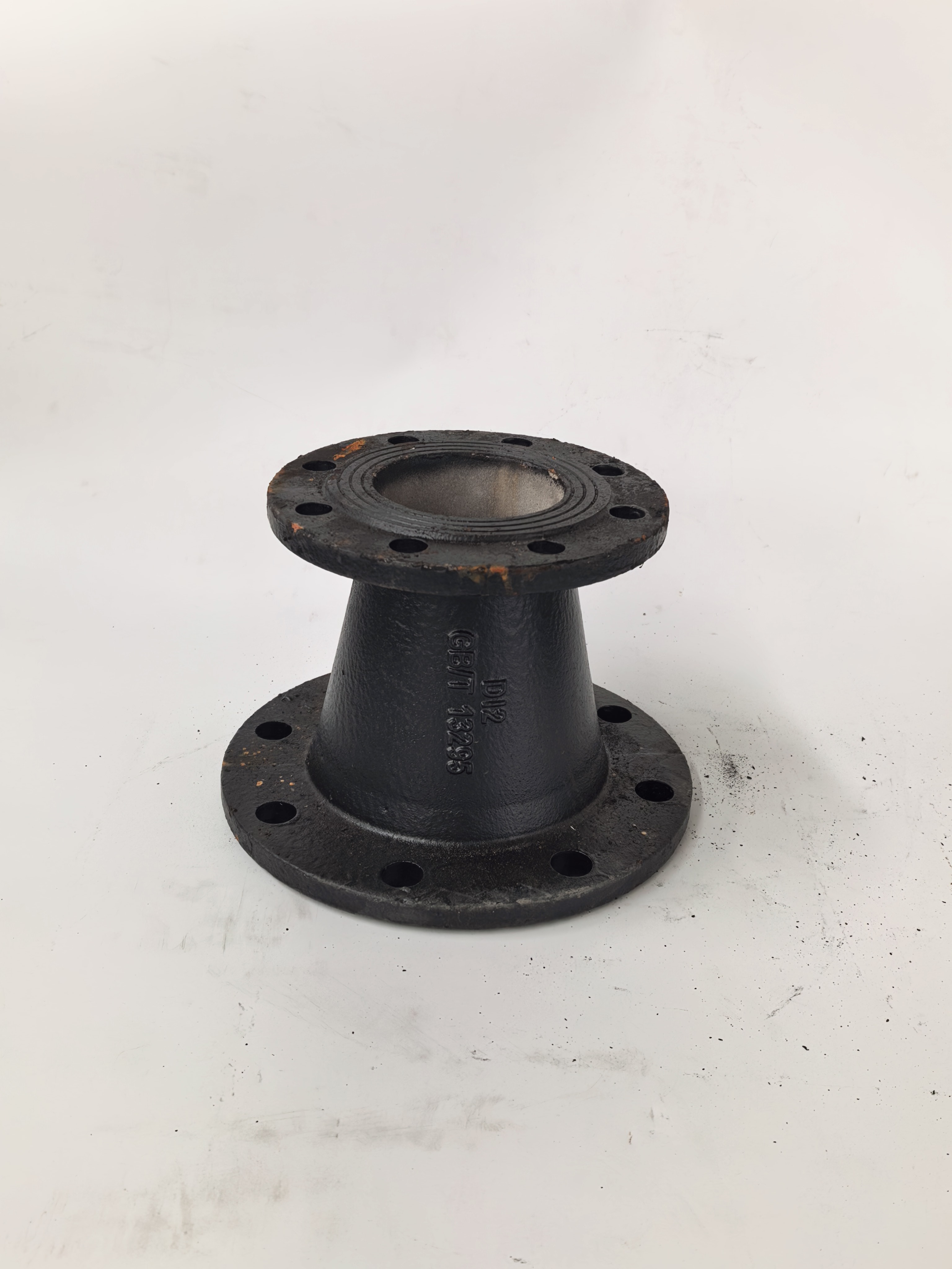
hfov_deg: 41.8
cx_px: 476
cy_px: 634
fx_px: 1247
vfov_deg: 54.0
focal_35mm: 34
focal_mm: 8.5
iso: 250
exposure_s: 1/100
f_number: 2
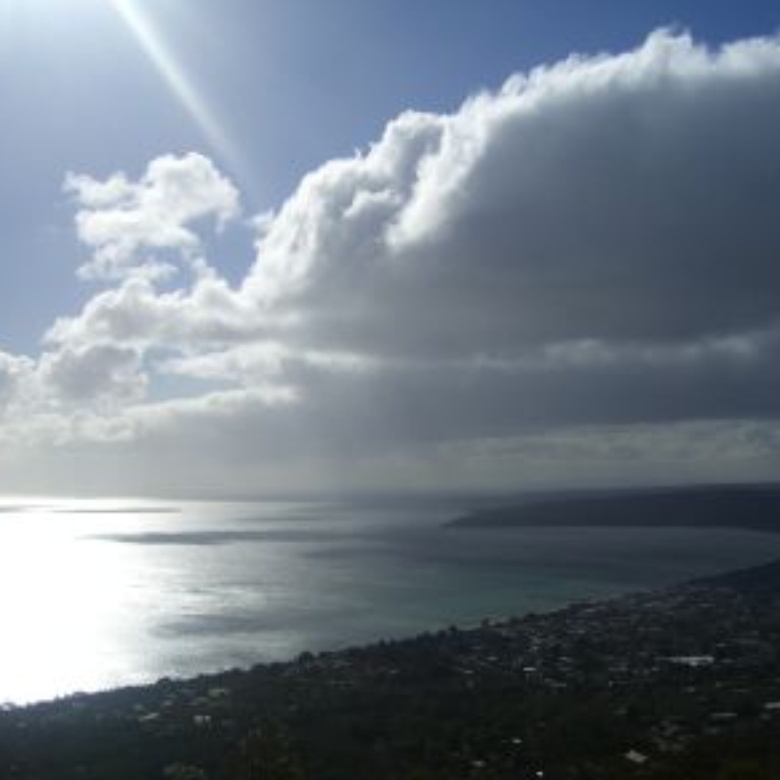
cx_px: 331
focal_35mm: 46
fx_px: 1173
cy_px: 390
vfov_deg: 36.8
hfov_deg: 36.7
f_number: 8
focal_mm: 7.9
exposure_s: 1/1600
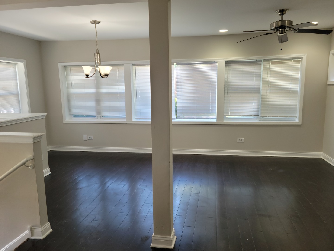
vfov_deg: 49.7
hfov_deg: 63.4
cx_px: 167
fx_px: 270
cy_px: 126
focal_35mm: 28
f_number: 2
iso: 125
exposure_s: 1/60
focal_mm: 5.9
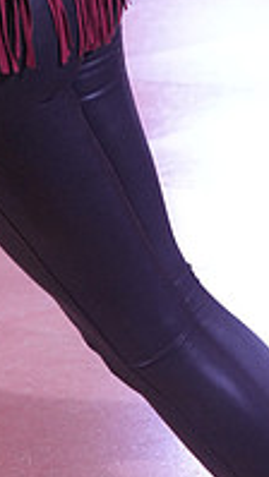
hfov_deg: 5.7
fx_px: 2712
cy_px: -125
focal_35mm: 214
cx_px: 143
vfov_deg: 9.9
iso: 2000
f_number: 5
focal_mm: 70
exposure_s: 1/250
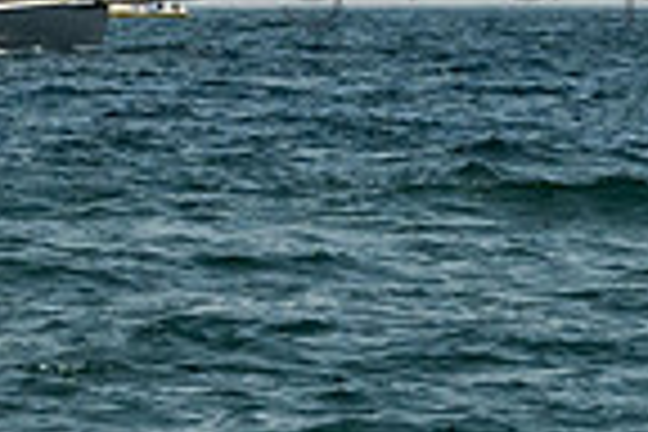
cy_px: -558
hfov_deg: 2.8
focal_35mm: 744
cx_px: 696
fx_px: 13391
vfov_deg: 1.8
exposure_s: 1/1600
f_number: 6.3
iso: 320
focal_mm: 91
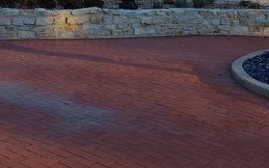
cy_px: -43
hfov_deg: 29.4
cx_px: 119
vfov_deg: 17.5
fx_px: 513
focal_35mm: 70
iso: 100
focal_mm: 5.56
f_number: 1.8
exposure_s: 1/417
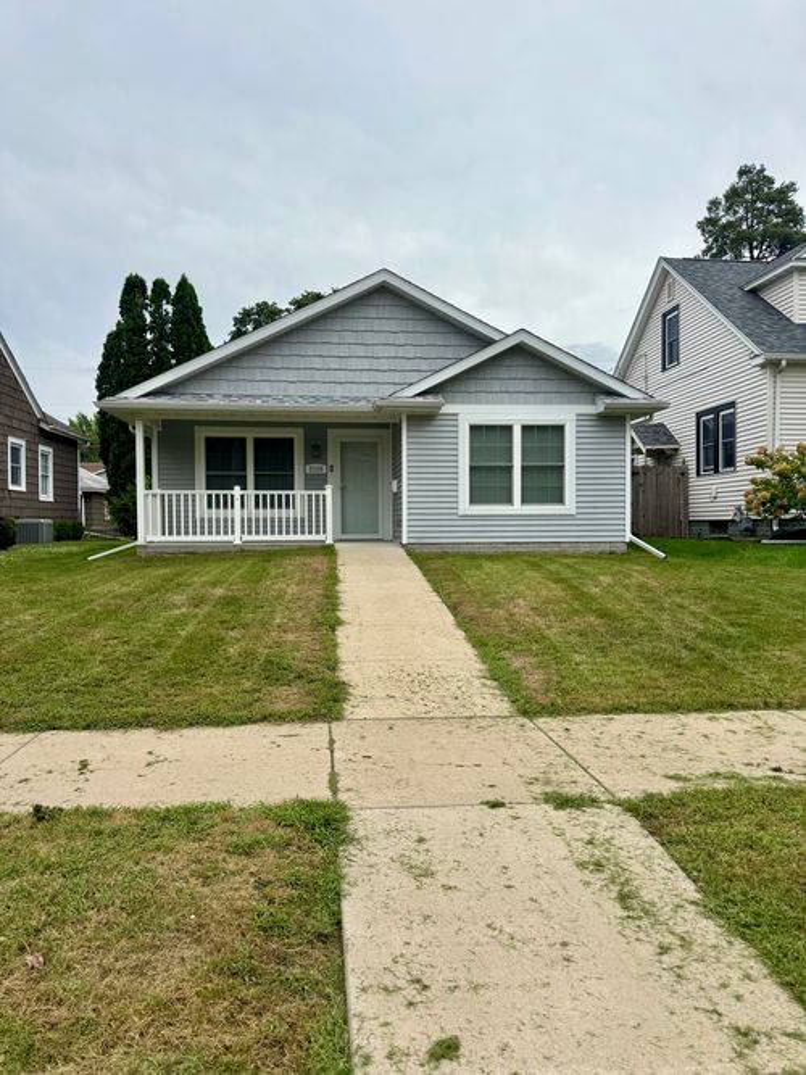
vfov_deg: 71.6
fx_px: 745
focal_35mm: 24
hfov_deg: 56.8
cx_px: 403
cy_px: 538
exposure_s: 1/2105
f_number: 1.78
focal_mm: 6.76
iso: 80
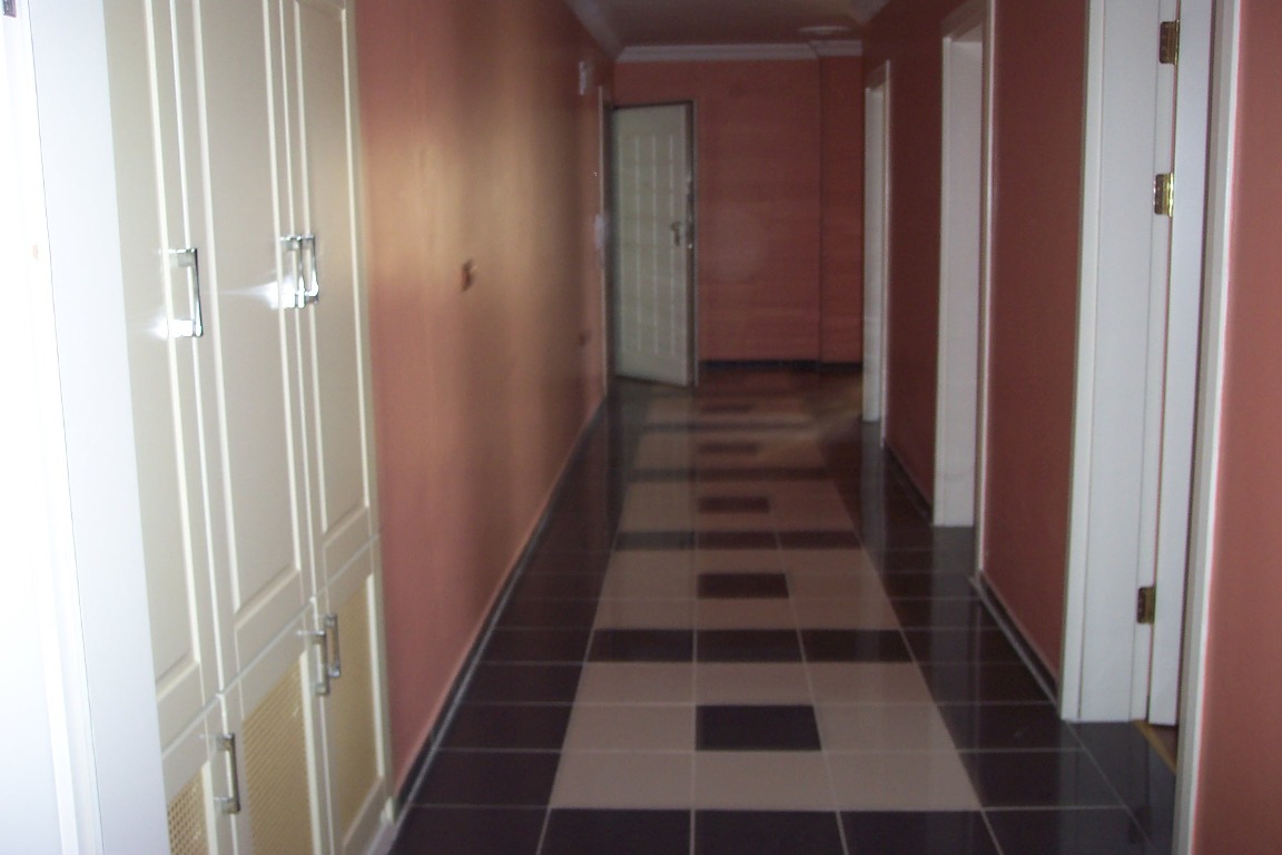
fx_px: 1353
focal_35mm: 38
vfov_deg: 35.1
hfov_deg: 50.7
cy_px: 428
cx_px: 641
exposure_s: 1/30
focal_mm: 8
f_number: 2.8
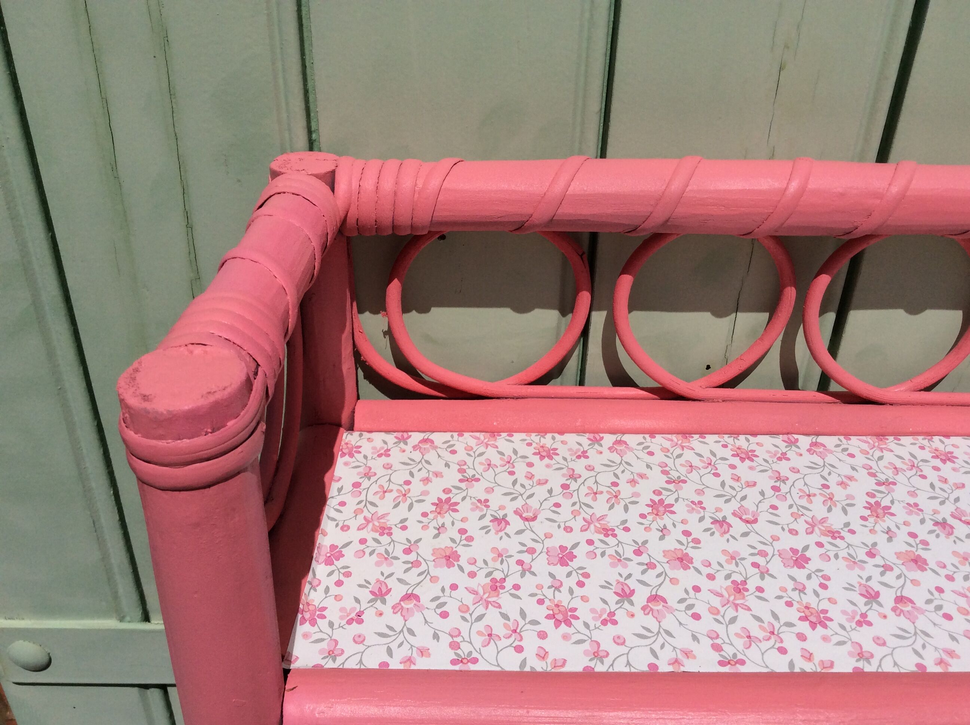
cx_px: 485
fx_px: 895
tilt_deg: -34.4
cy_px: 362
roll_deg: -0.3
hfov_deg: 56.9
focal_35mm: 32
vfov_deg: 44.1
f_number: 2.4
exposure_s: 1/8197
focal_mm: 3.3
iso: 40
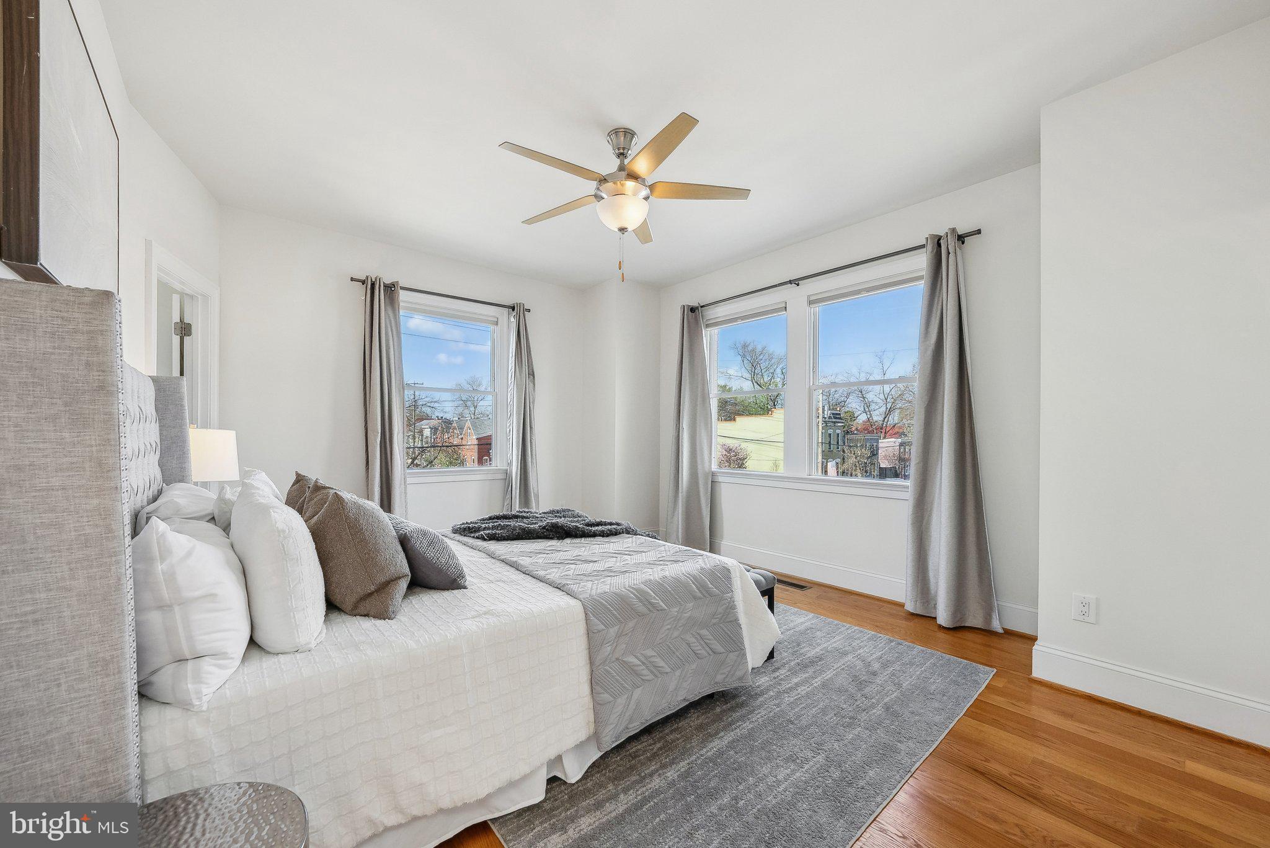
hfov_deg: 108.3
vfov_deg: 85.5
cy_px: 424
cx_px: 635
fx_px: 459
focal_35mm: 13
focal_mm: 13
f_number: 7.1
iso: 640
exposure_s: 1/160
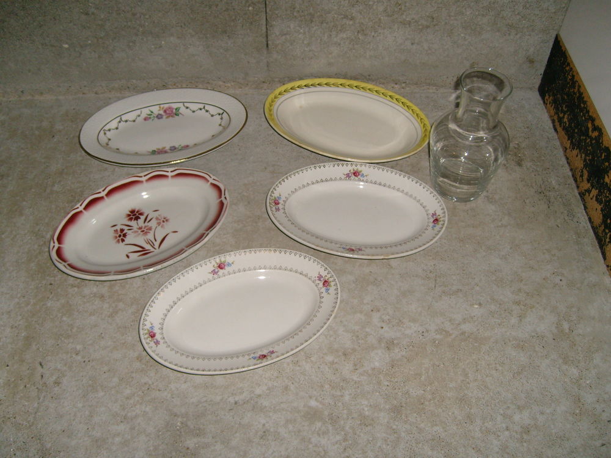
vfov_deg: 40.7
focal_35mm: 35
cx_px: 306
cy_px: 229
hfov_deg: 52.6
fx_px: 618
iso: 100
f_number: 2.8
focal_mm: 5.8
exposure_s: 1/45
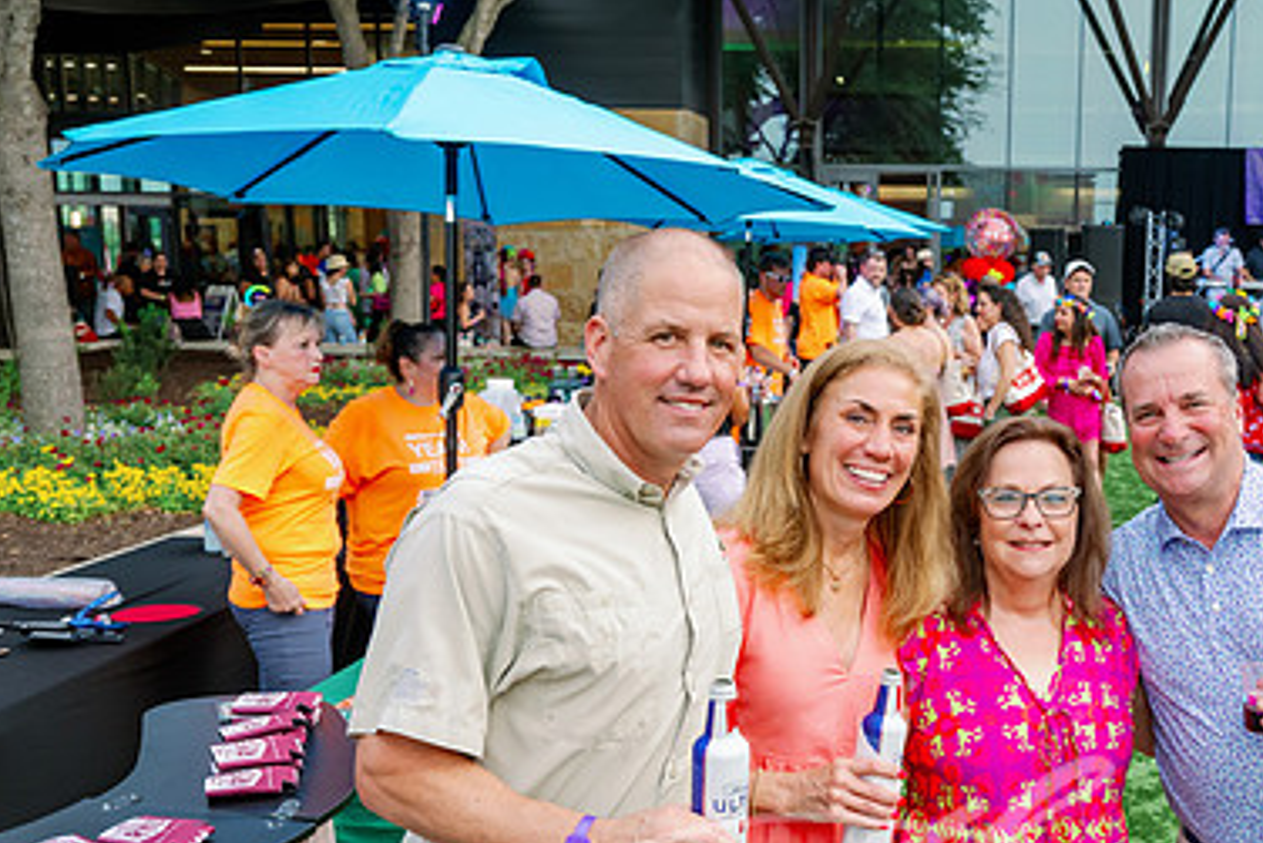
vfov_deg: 28.5
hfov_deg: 40.9
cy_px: 566
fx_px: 1649
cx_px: 920
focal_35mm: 47
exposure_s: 1/200
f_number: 5
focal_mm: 30.5
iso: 640
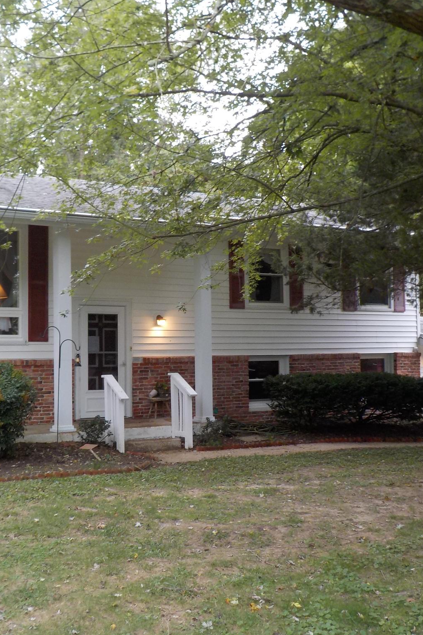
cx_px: 158
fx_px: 740
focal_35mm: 42
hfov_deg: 31.7
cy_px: 316
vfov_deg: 46.4
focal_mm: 4.1
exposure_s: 1/40
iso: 125
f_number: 3.3
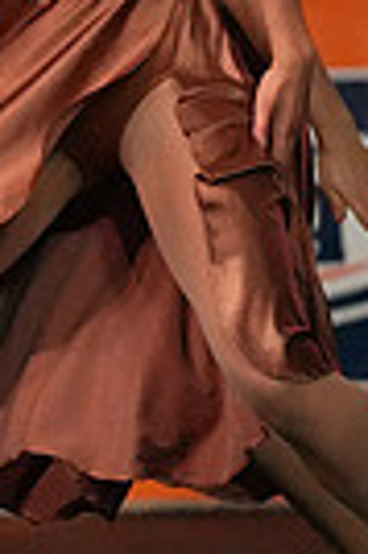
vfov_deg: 1.6
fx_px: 19953
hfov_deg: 1.1
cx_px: -794
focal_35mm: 1298
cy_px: -2
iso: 16000
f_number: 3.5
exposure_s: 1/1250
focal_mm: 300
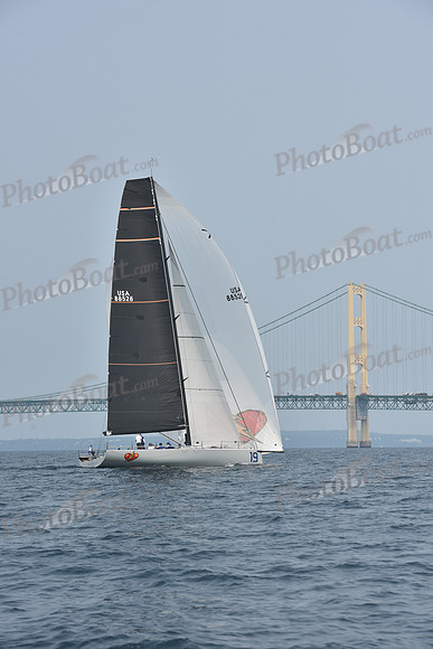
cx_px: 216
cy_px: 324
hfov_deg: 13.0
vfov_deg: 19.5
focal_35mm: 105
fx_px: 1893
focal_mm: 105
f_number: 8
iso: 250
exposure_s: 1/1250
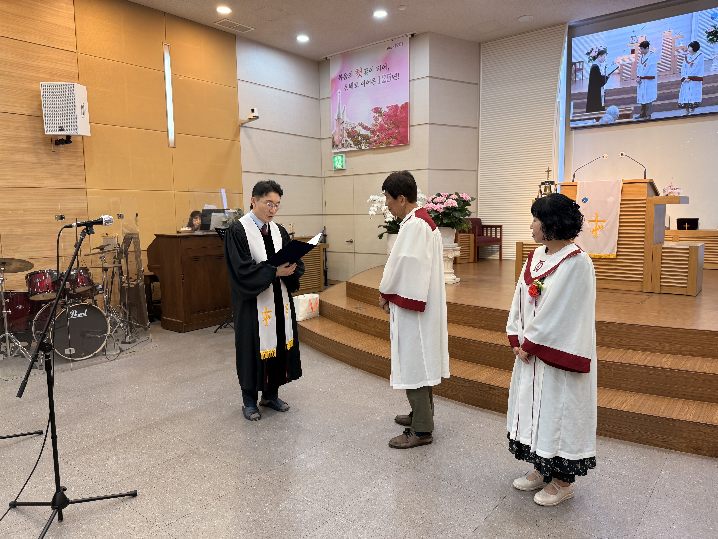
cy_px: 270
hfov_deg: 71.6
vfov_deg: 56.8
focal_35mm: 24
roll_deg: +1.4
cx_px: 359
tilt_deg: -5.1
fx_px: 498
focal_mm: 6.76
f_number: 1.78
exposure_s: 1/120
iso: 125
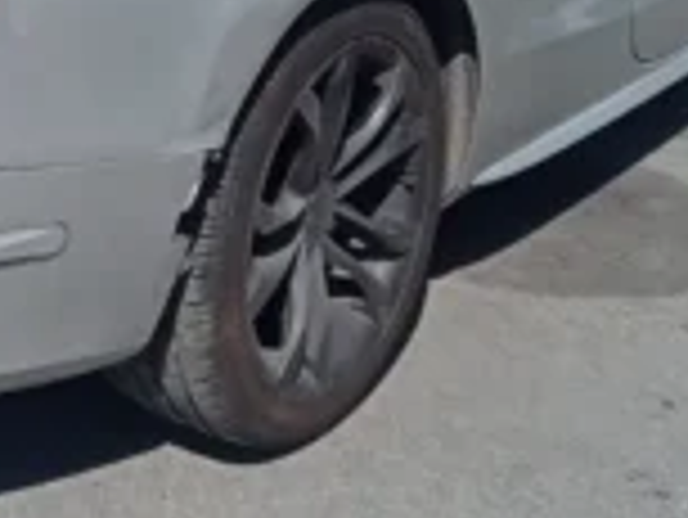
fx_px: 2188
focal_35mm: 110
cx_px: 45
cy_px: -158
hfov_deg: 17.6
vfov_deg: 13.0
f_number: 2.2
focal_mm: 3.46
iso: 104
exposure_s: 1/1534
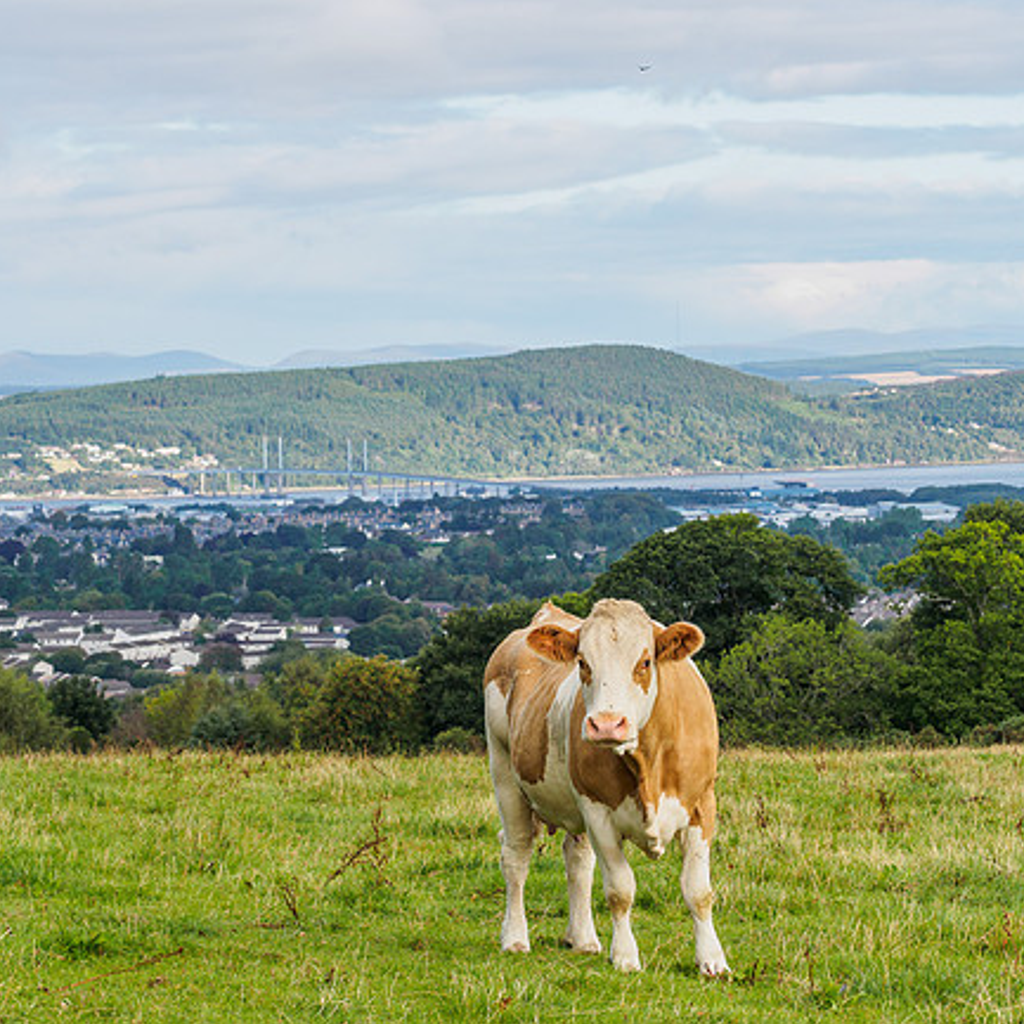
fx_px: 4518
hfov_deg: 12.9
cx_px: 395
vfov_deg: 12.9
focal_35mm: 135
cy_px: 512
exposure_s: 1/320
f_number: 6.3
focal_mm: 57
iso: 200
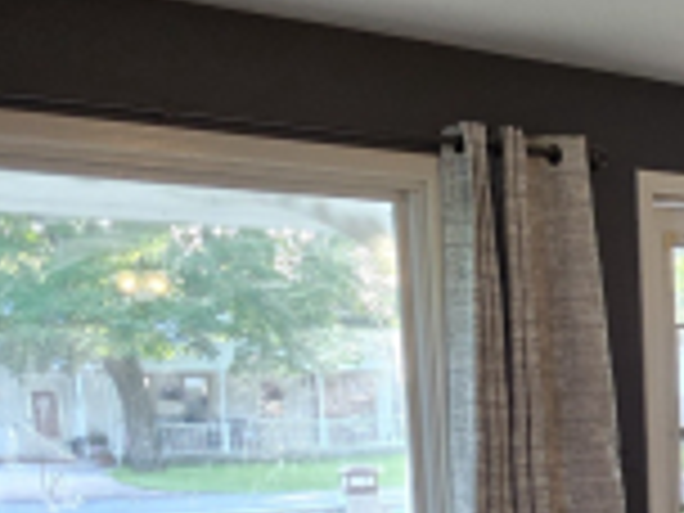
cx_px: 920
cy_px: 567
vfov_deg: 24.0
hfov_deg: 27.4
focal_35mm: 57
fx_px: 1126
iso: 200
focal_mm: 2.2
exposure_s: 1/60
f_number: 1.9
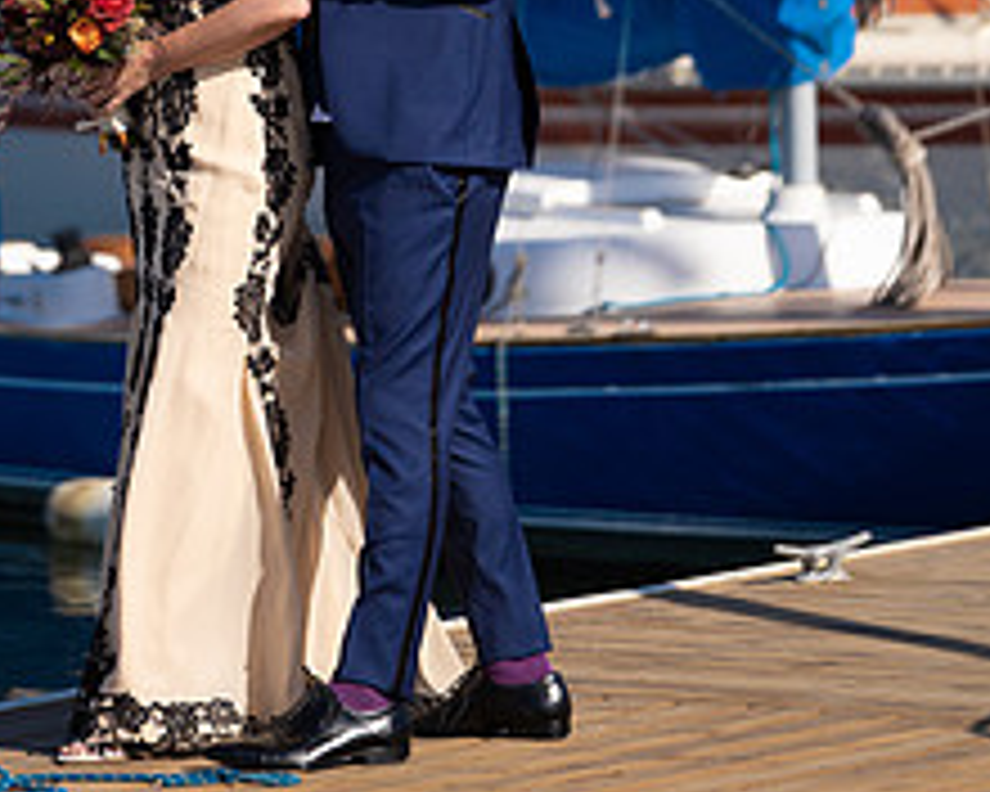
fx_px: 9552
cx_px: 342
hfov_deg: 5.9
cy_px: -122
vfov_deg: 4.7
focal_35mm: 326
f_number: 2.8
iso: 200
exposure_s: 1/5000
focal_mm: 170
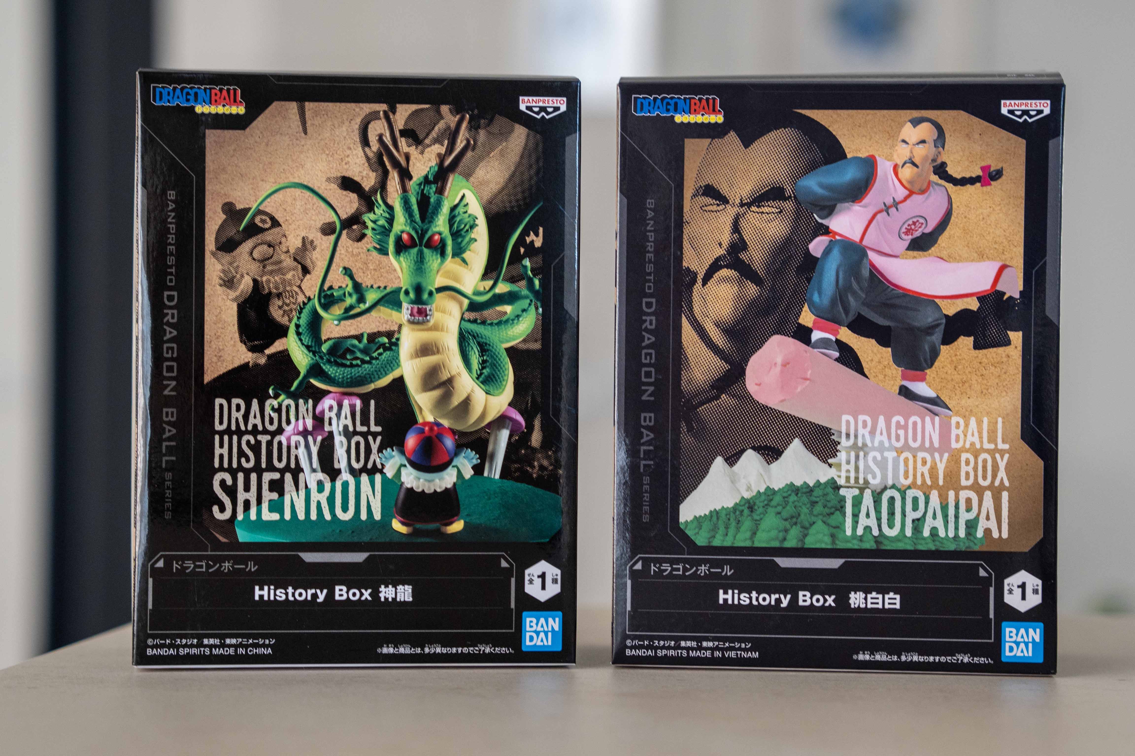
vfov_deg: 13.0
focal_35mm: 105
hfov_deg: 19.5
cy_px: 378
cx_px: 568
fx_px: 3310
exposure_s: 1/100
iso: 320
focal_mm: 70
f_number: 3.5
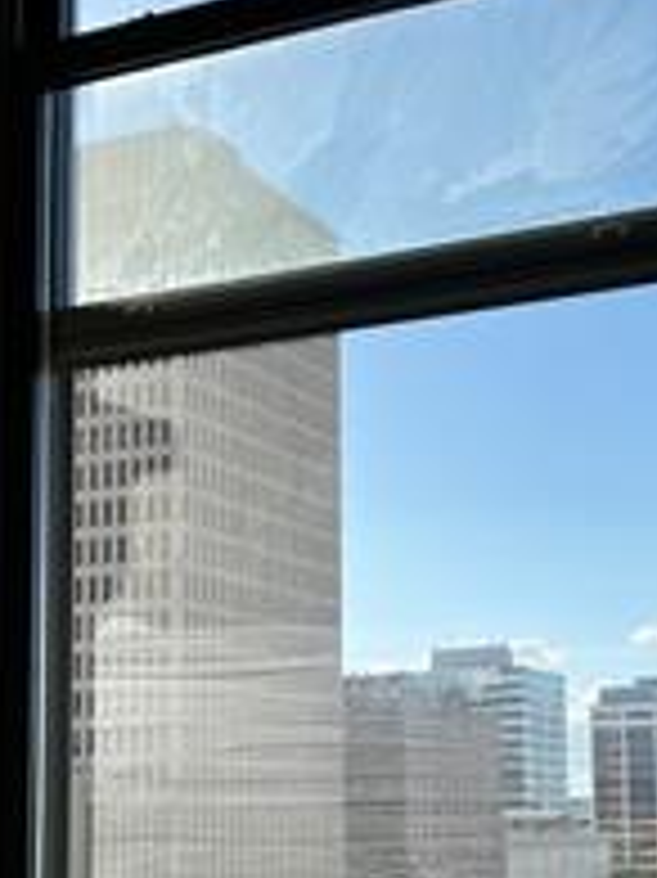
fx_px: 1621
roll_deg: +0.4
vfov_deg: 30.0
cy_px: 599
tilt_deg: +6.8
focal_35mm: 64
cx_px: 423
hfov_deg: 22.8
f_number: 1.6
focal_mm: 5.1
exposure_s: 1/2179
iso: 50
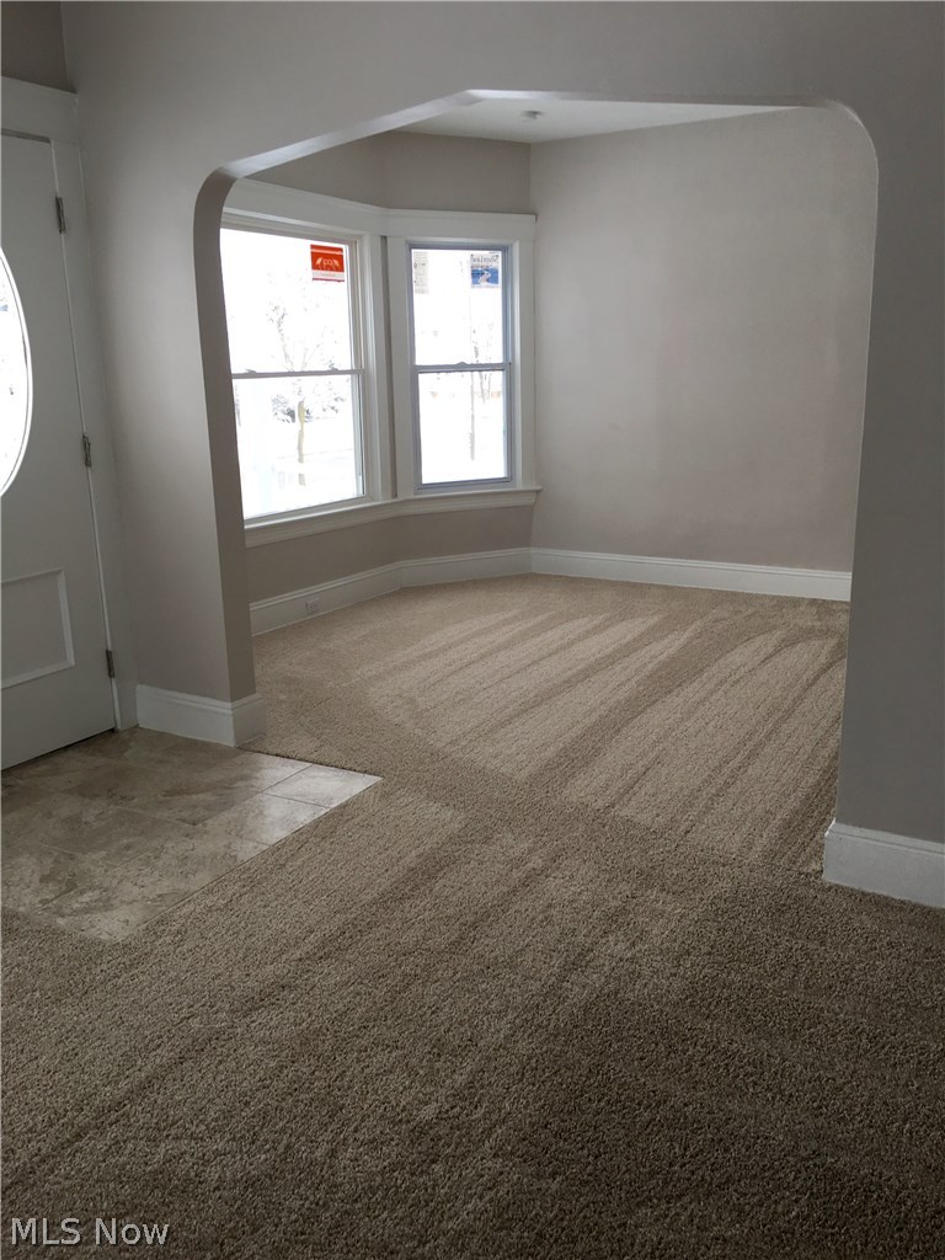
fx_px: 1056
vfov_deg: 61.7
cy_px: 630
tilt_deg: -13.8
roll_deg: +0.9
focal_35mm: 29
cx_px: 472
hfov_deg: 48.2
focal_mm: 4.15
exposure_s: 1/60
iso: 25
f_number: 2.2
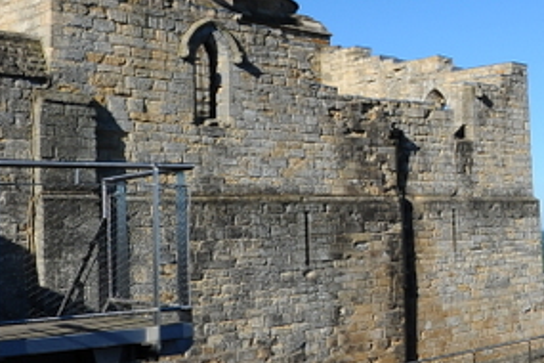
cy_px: 130
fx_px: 922
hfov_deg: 29.2
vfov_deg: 22.2
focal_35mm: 61
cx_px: 622
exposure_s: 1/320
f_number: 9
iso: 200
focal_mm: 17
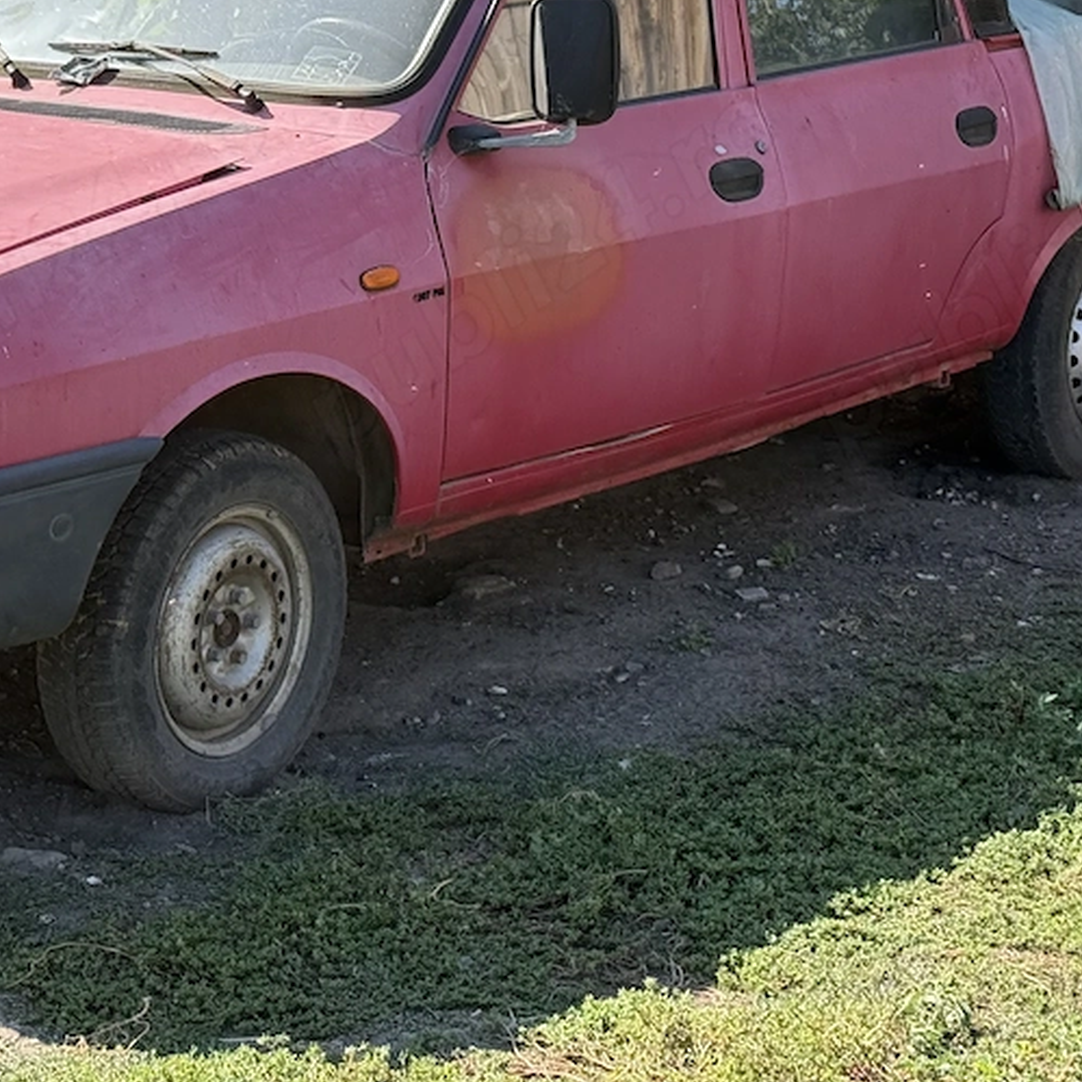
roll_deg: -0.2
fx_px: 3006
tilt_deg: -10.0
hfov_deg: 20.3
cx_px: 286
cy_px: 310
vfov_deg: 20.3
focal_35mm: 85
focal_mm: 6.76
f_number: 1.78
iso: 80
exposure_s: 1/1608
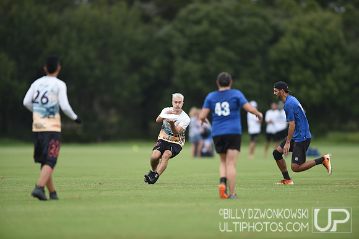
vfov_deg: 3.4
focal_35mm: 400
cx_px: 180
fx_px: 3986
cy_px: 120
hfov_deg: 5.2
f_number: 2.8
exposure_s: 1/800
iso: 100
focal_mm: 400
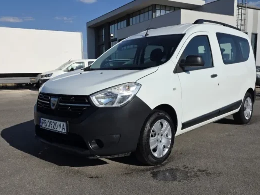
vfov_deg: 41.8
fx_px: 255
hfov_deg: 53.9
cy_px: 106
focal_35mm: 34
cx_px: 122
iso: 50
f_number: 1.7
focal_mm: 6.25
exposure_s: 1/7944
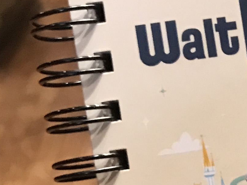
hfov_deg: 13.2
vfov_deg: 10.2
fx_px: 992
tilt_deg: -25.2
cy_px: 296
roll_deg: +2.9
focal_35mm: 139
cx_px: 400
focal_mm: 3.99
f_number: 1.8
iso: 100
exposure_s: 1/13
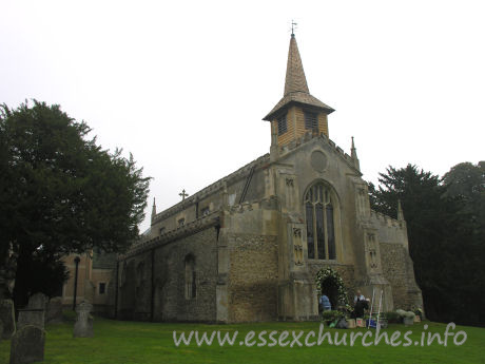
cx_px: 242
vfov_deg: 40.7
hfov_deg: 52.6
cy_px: 182
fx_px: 490
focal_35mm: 35
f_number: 4.5
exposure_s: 1/135
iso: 50
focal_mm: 8.9
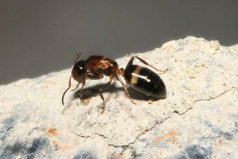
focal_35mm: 158
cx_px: 119
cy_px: 80
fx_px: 1041
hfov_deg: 13.0
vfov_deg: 8.7
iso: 250
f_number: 32
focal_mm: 105
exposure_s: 1/60
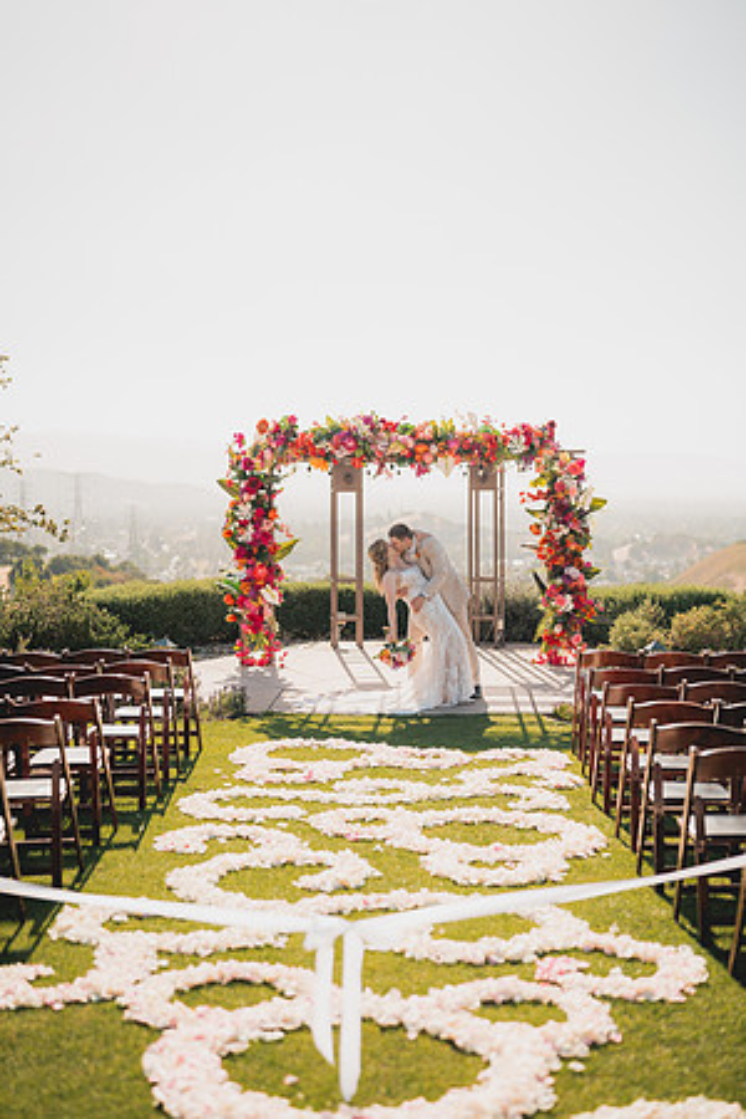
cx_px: 373
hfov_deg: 27.0
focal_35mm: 50
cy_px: 560
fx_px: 1554
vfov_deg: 39.6
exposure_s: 1/3200
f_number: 1.6
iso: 50
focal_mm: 50
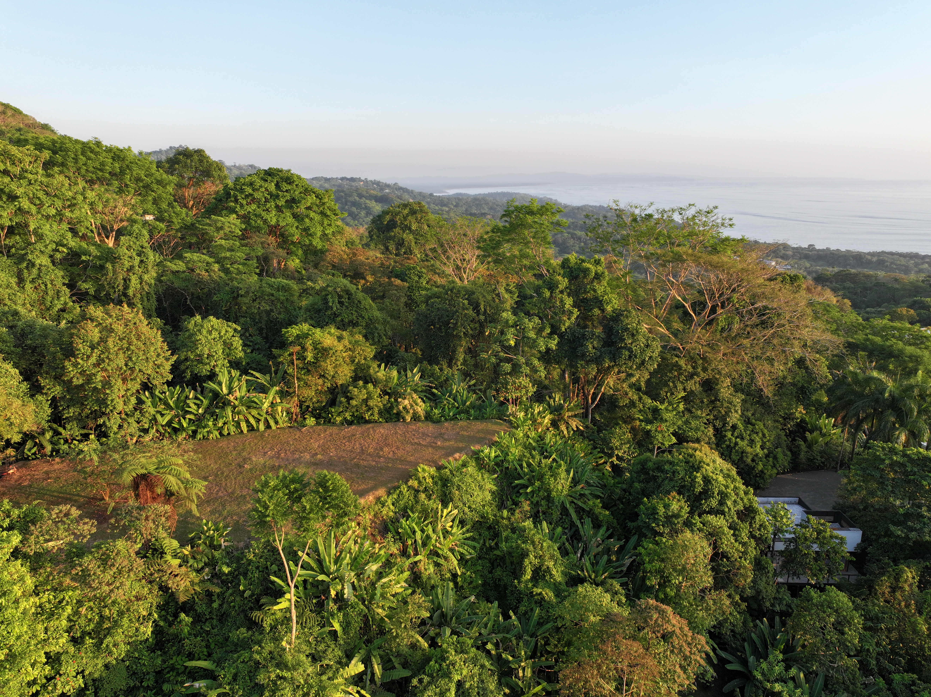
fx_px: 645
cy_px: 348
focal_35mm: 24
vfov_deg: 56.8
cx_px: 466
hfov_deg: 71.6
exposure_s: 1/320
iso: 170
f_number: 2.8
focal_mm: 12.29
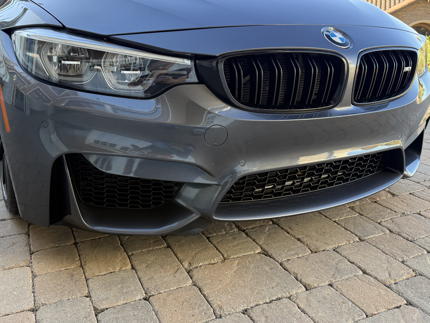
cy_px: 153
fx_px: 373
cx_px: 179
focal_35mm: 30
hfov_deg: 59.6
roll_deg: -0.1
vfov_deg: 46.8
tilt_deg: -19.4
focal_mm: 6.76
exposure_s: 1/243
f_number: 1.78
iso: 100
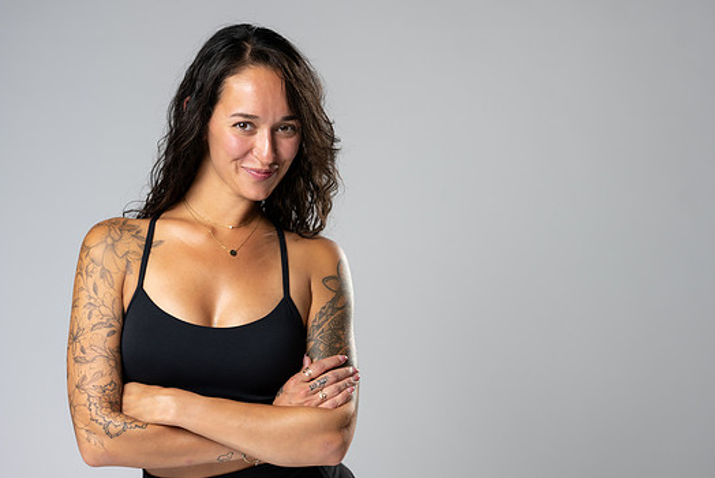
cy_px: 233
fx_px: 1868
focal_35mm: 94
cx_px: 371
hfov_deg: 21.7
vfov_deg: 14.6
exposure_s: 1/160
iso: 200
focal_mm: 85
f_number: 3.2
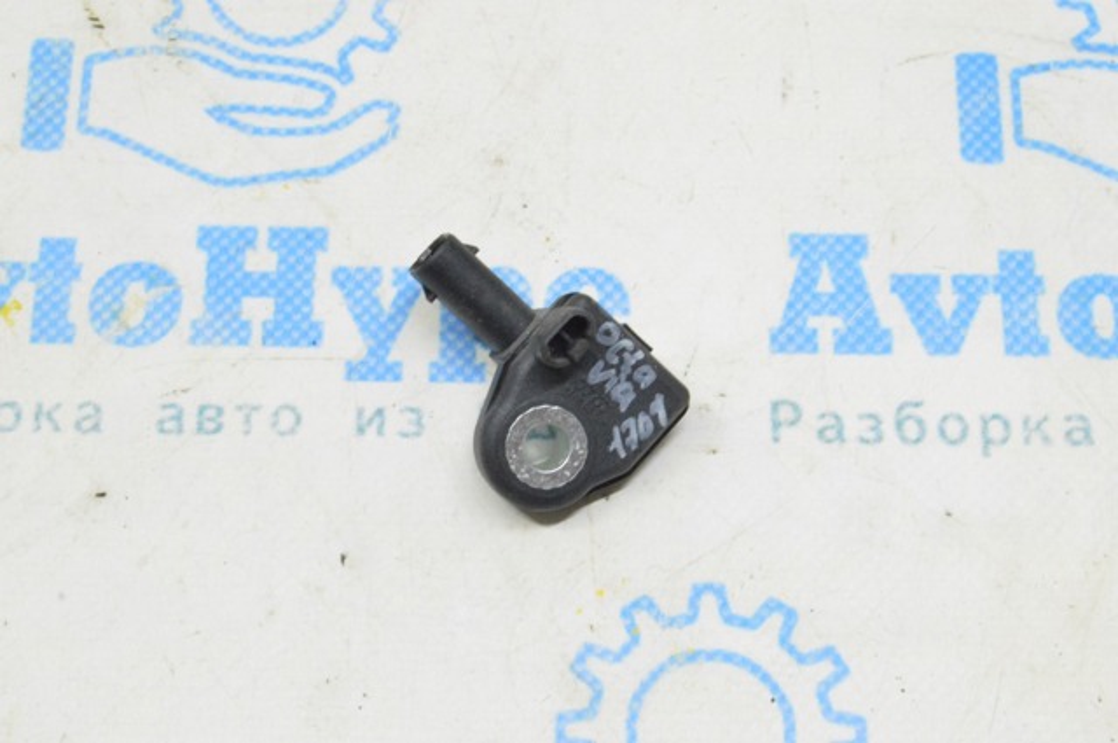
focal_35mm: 75
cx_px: 559
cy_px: 372
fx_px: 2326
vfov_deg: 18.1
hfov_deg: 27.0
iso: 6400
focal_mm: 50
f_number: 20
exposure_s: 1/15
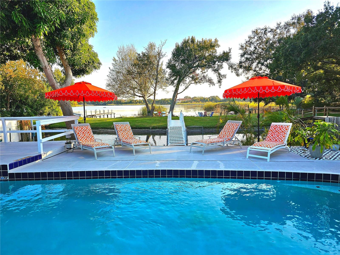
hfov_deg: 73.9
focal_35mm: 23
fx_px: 226
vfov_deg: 58.9
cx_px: 170
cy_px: 128
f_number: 1.7
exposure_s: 1/345
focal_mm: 6.3
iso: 10
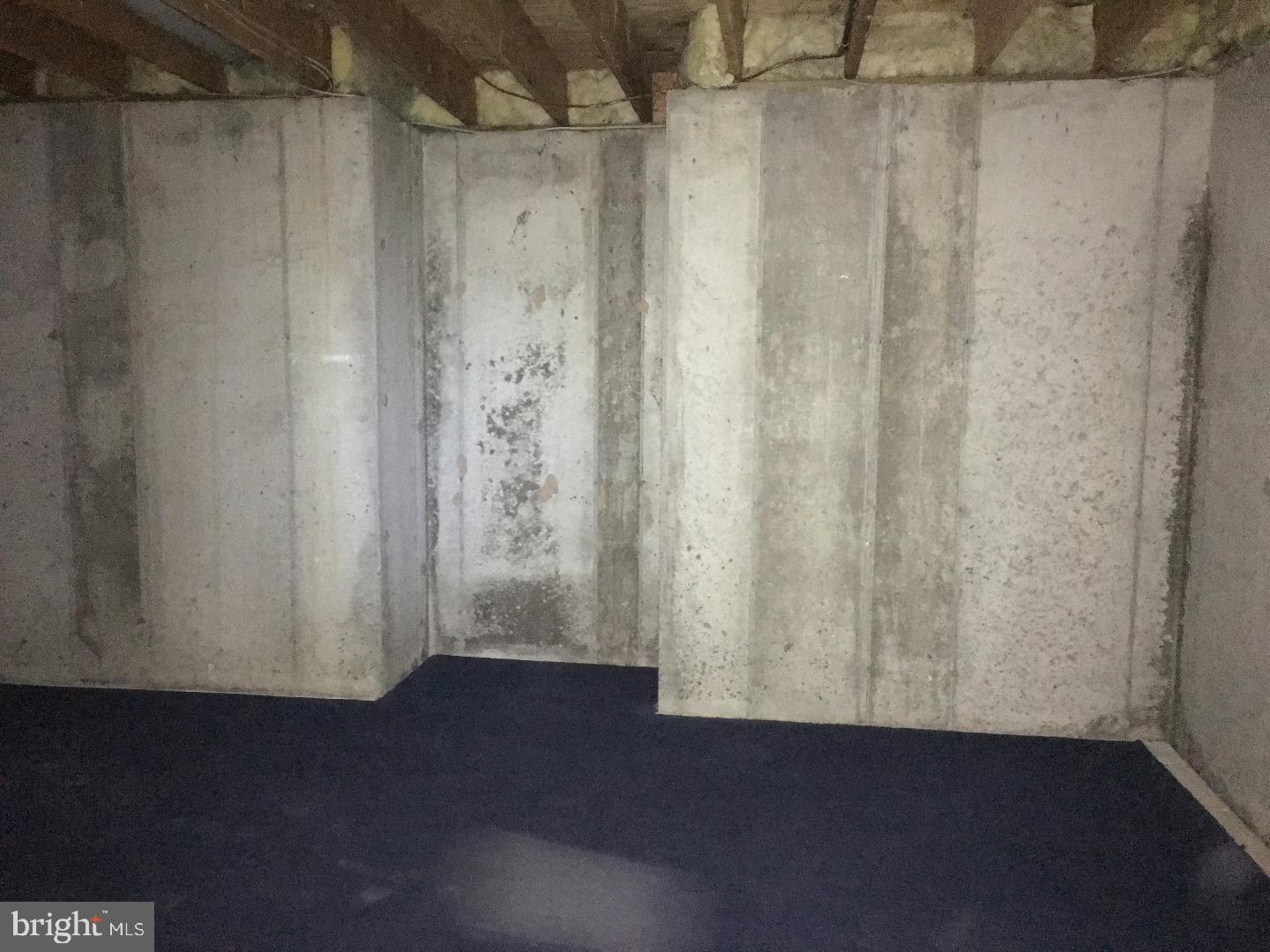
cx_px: 635
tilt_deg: -5.1
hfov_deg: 61.7
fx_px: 1064
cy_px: 476
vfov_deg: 48.2
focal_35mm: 29
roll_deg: -0.4
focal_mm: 4.15
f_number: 2.2
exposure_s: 1/16
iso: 1250
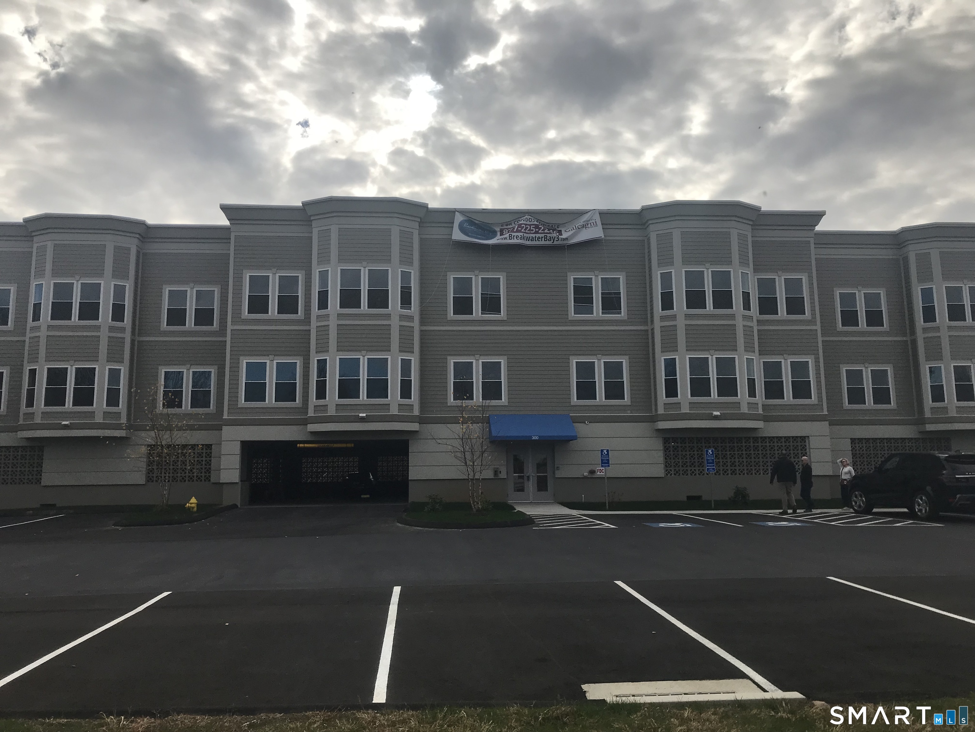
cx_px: 488
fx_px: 789
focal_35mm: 28
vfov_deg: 49.7
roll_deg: +1.1
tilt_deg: +8.8
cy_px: 366
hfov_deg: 63.4
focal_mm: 3.99
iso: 20
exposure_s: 1/4808
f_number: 1.8
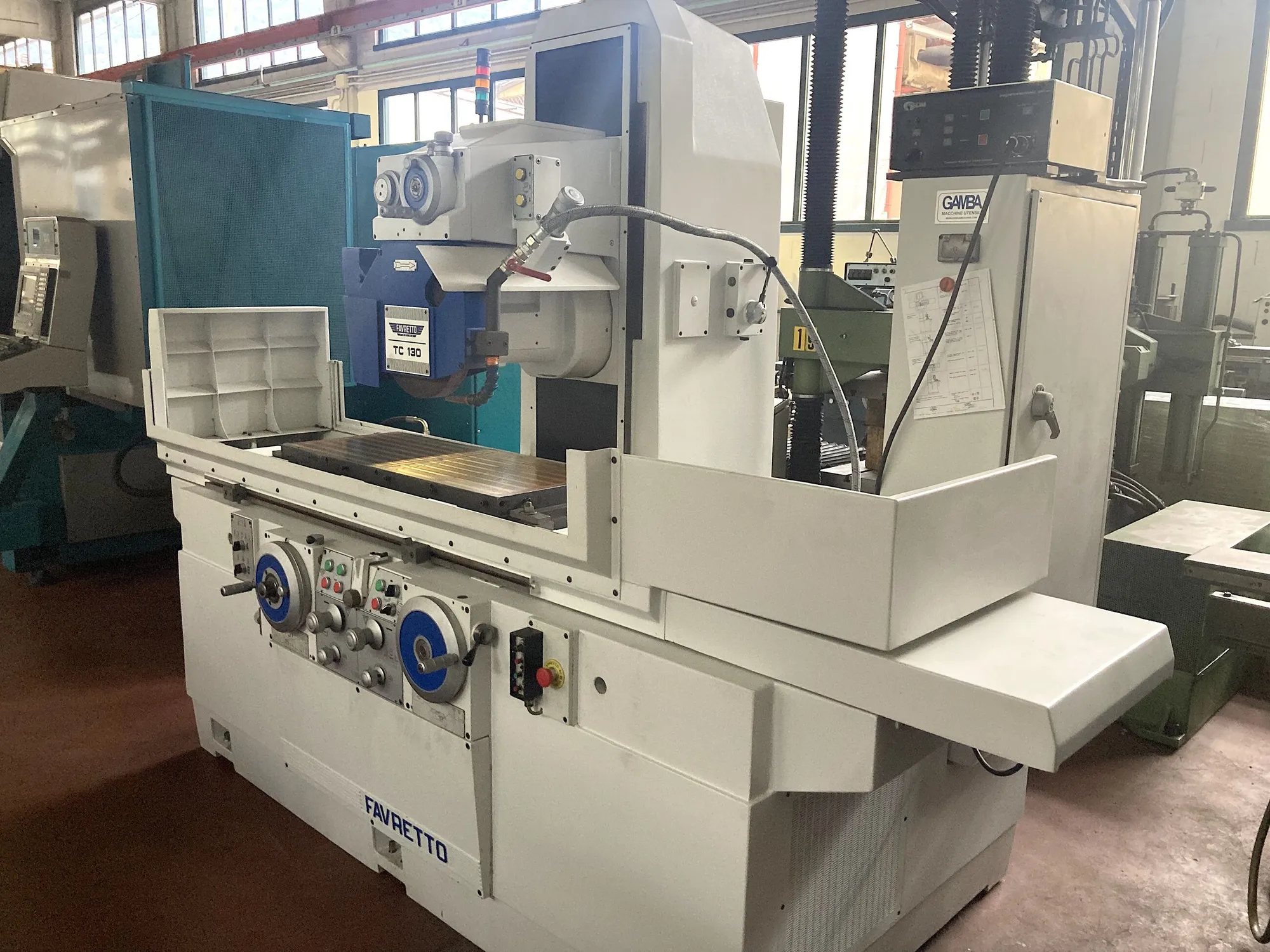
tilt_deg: -11.4
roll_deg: -1.2
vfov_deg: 49.7
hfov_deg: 63.4
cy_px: 476
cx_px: 635
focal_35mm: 28
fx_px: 1027
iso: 320
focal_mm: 3.99
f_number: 1.8
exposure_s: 1/60
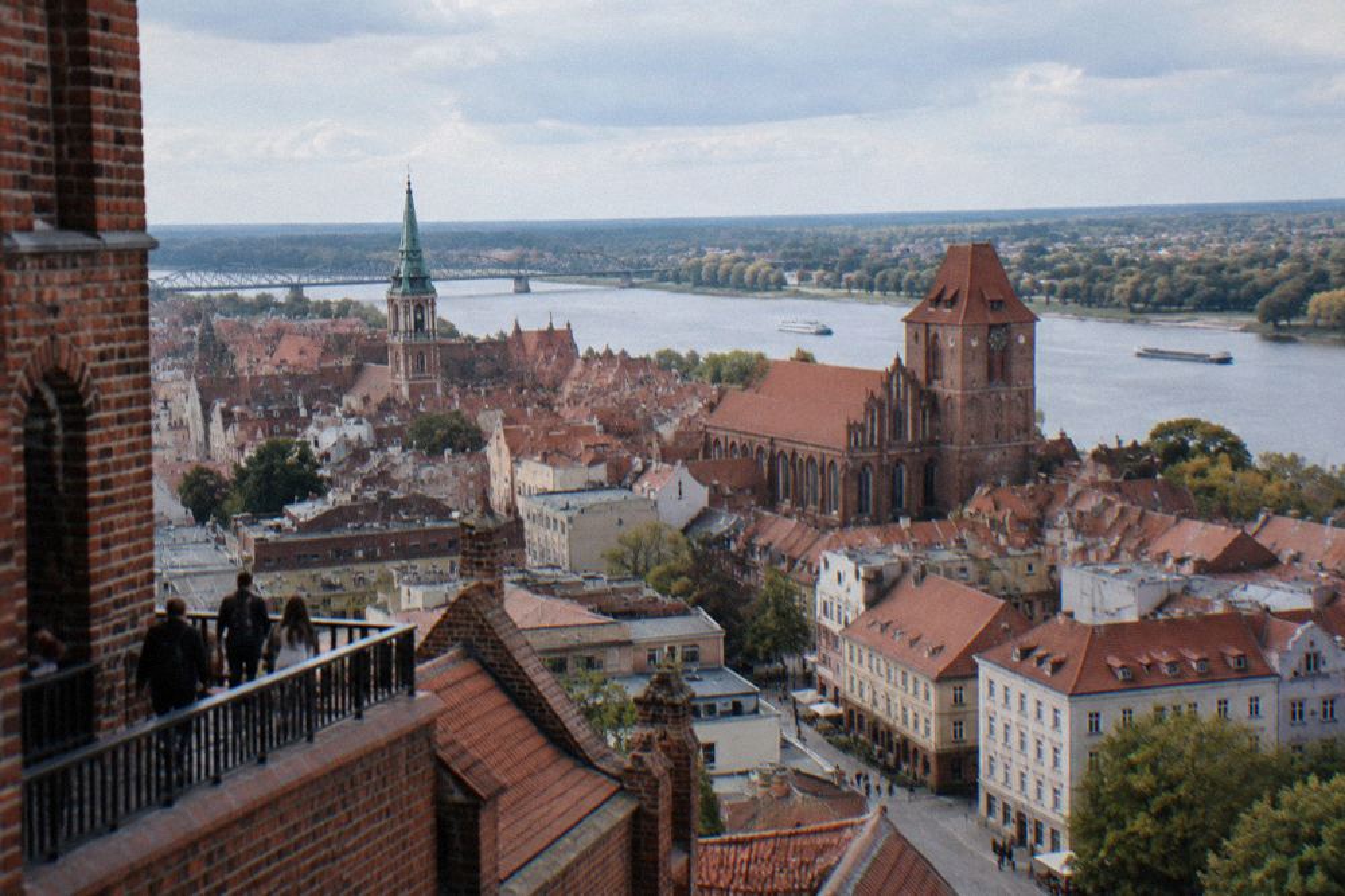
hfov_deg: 48.5
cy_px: 448
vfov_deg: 33.4
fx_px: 1494
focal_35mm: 40
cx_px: 672
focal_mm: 40
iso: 800
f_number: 8
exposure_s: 1/25
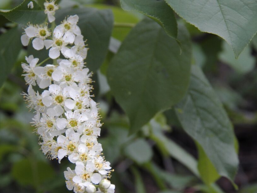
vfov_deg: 13.8
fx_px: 795
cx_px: 131
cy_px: 96
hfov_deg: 18.4
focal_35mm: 107
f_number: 4
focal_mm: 15.2
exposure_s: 1/250
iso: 125
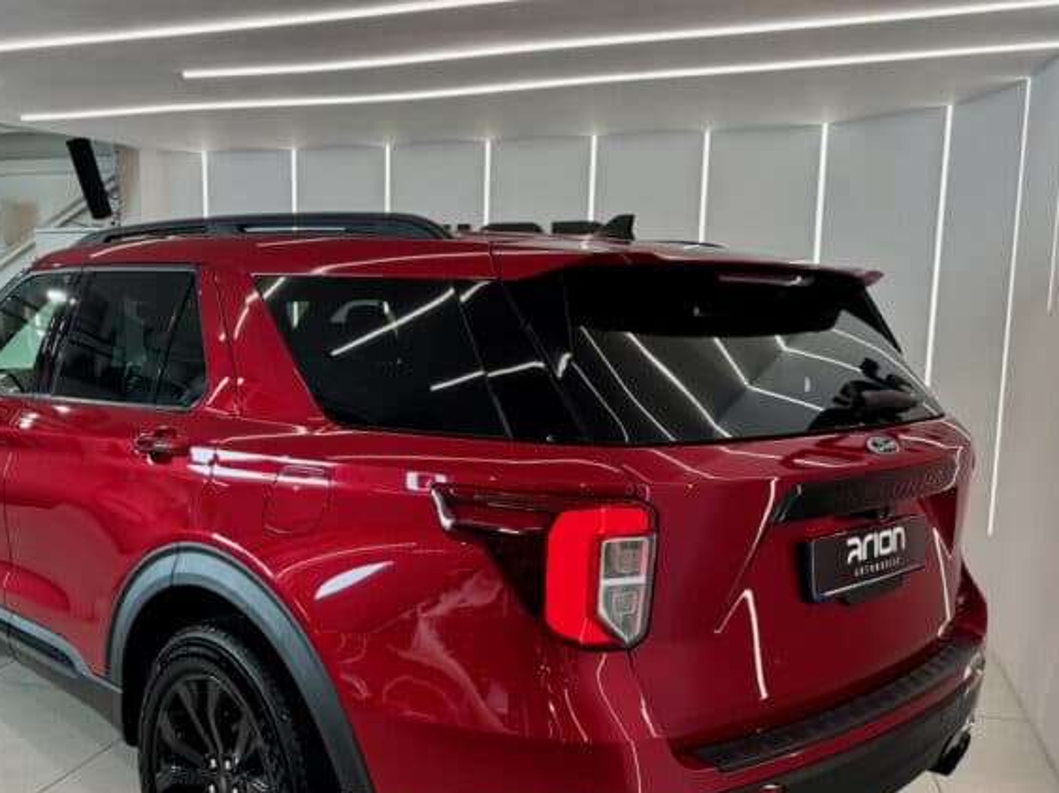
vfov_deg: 41.6
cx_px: 409
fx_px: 1040
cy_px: 472
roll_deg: -0.5
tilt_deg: -7.5
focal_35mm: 34
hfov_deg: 53.5
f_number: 1.78
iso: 160
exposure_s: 1/100
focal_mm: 6.76
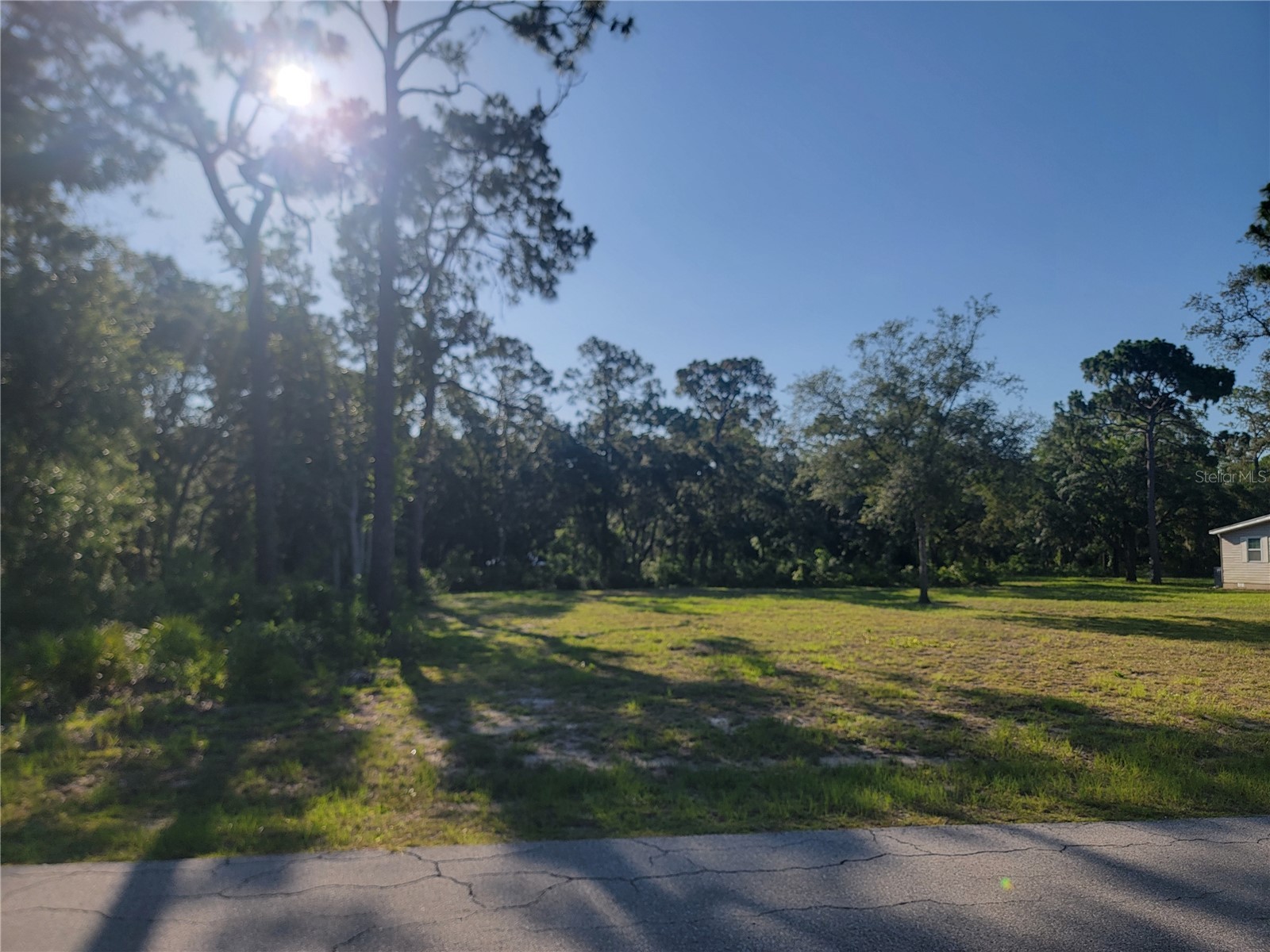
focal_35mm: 24
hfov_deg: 71.6
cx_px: 635
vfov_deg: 56.8
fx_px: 881
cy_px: 476
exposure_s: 1/1248
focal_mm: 6.7
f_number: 1.8
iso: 16
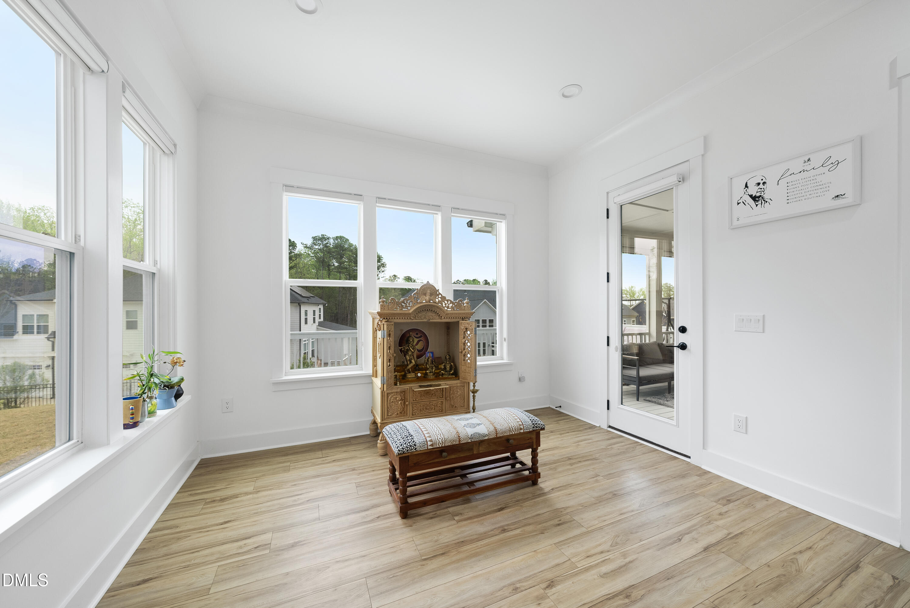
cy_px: 304
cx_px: 455
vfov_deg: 85.5
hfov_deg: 108.3
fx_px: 329
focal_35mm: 13
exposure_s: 1/30
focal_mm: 13
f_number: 7.1
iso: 500
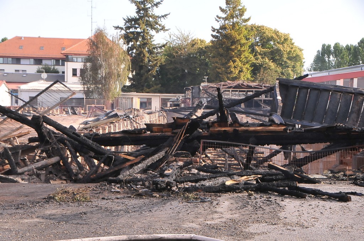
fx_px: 848
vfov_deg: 16.2
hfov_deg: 24.2
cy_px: 120
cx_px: 182
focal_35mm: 84
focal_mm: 56
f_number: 11
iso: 1250
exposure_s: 1/500
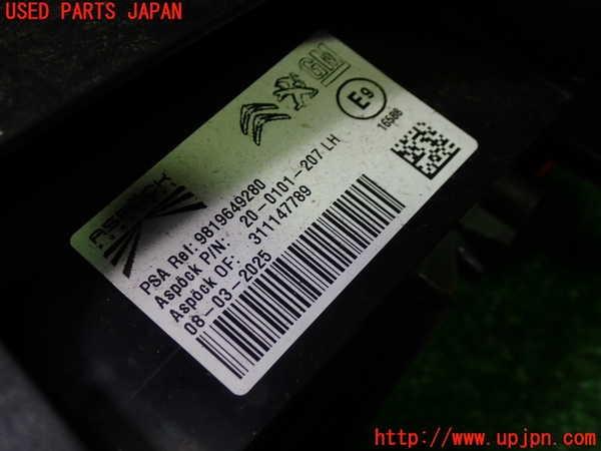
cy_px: 226
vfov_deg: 30.9
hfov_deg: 40.4
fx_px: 816
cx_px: 300
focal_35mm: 47
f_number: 3.1
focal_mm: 8.4
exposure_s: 1/100
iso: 160
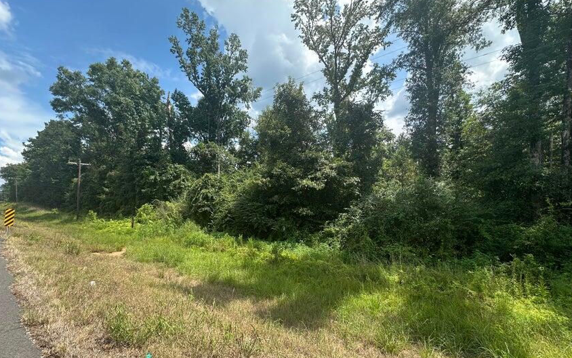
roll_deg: -0.1
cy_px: 197
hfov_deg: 101.4
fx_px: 234
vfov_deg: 74.6
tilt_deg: +1.7
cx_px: 285
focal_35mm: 15
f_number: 2.2
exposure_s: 1/527
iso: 40
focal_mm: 2.22
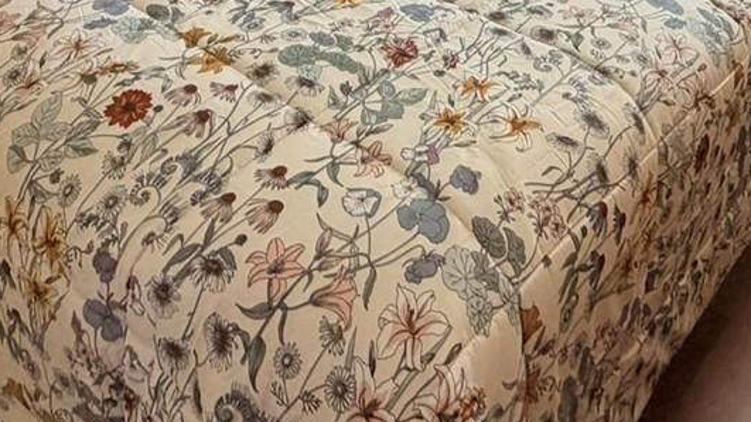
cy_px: -136
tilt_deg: -18.6
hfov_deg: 44.6
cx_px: 400
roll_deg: -1.5
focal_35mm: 46
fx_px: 916
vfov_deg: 22.9
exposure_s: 1/121
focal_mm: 2.22
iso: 200
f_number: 2.2
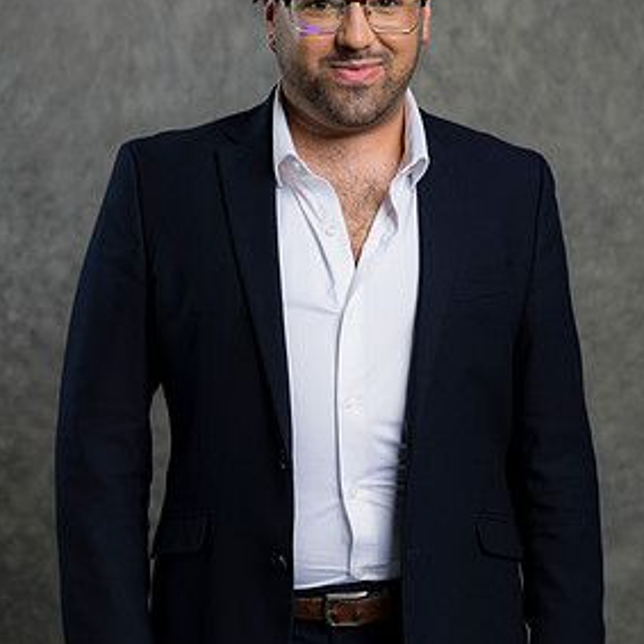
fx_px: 2421
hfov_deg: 15.2
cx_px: 339
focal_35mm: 115
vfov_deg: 15.2
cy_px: 309
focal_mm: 85
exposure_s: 1/200
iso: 125
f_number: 5
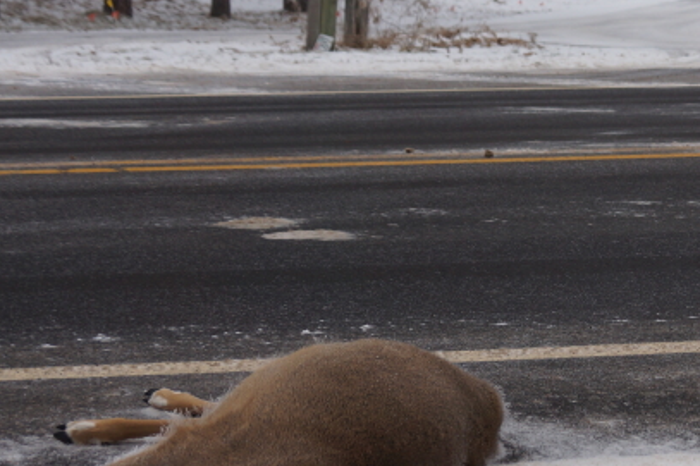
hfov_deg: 24.4
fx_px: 1574
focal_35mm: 81
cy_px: 108
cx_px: 631
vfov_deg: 16.7
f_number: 4
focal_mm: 22
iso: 100
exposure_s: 1/60
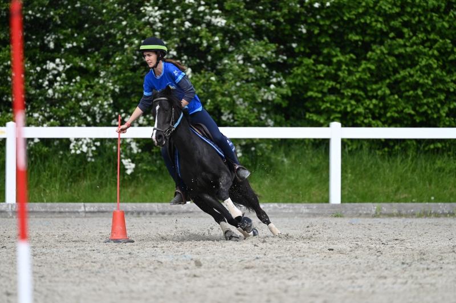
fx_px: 5062
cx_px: 228
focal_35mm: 400
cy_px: 152
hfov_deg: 5.2
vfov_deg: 3.4
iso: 400
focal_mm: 400
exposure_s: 1/1250
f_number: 5.6
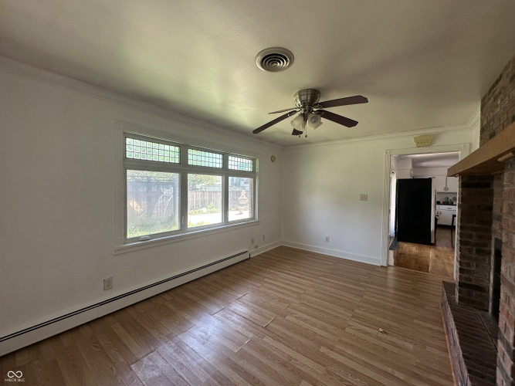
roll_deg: -1.8
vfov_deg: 85.7
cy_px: 193
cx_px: 258
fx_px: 208
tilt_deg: -1.0
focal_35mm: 14
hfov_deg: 102.1
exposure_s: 1/120
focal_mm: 2.22
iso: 80
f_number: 2.2
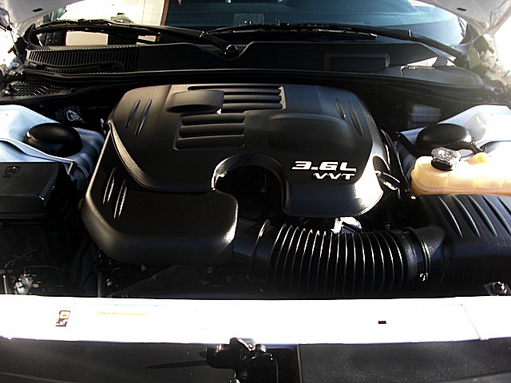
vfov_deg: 39.7
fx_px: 531
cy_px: 192
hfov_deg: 51.4
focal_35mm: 36
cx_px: 256
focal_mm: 6.3
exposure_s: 1/100
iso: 50
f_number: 2.8
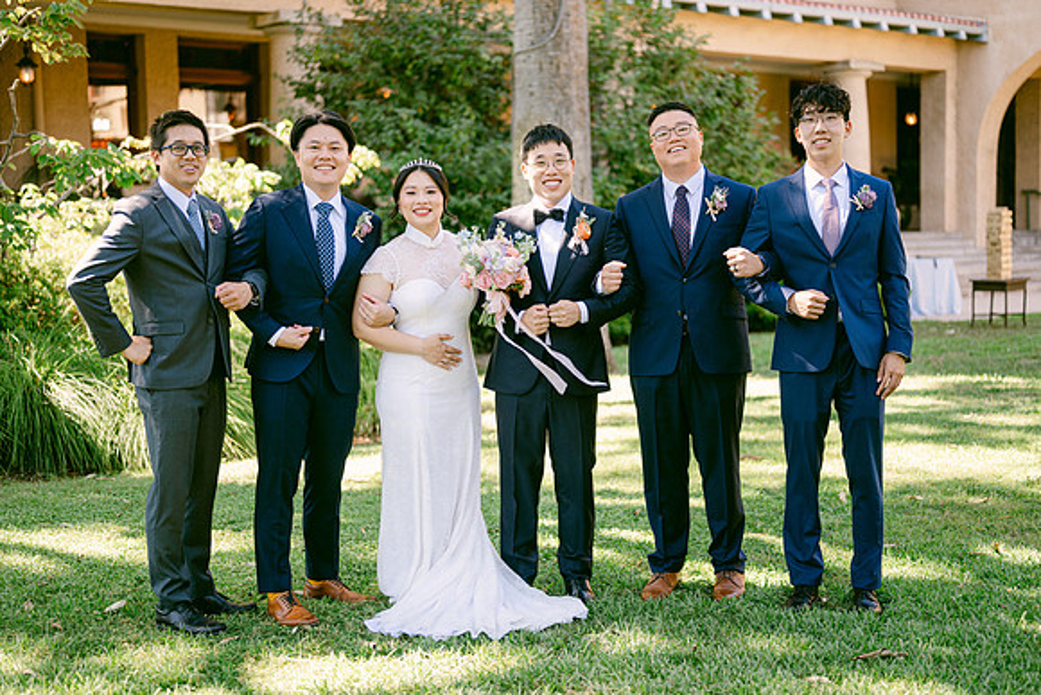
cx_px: 520
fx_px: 1446
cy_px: 348
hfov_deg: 39.6
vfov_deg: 27.0
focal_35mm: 50
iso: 80
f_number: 1.8
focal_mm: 50
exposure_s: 1/320
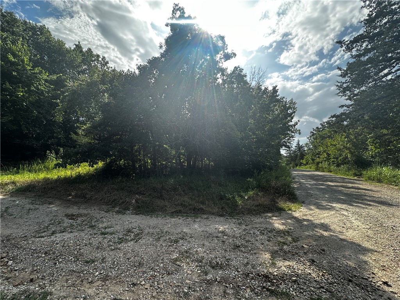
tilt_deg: +8.0
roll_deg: +1.9
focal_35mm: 14
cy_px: 150
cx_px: 200
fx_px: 162
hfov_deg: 102.1
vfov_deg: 85.7
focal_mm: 2.22
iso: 50
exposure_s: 1/979
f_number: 2.2
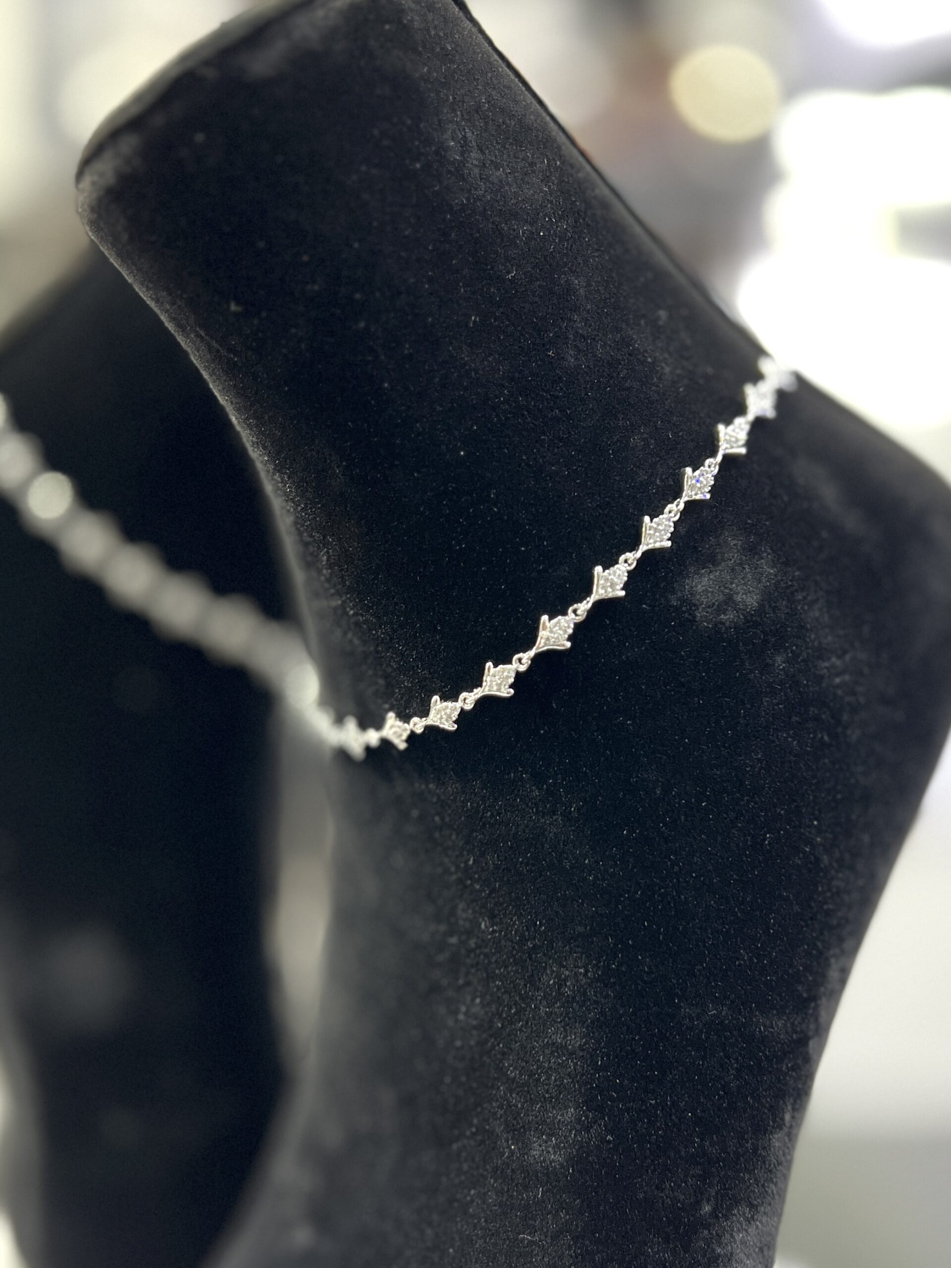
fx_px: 952
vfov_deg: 67.3
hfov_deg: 53.1
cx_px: 476
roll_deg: -0.5
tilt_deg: -2.2
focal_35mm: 26
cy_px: 634
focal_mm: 5.7
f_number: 1.5
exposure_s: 1/50
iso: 200
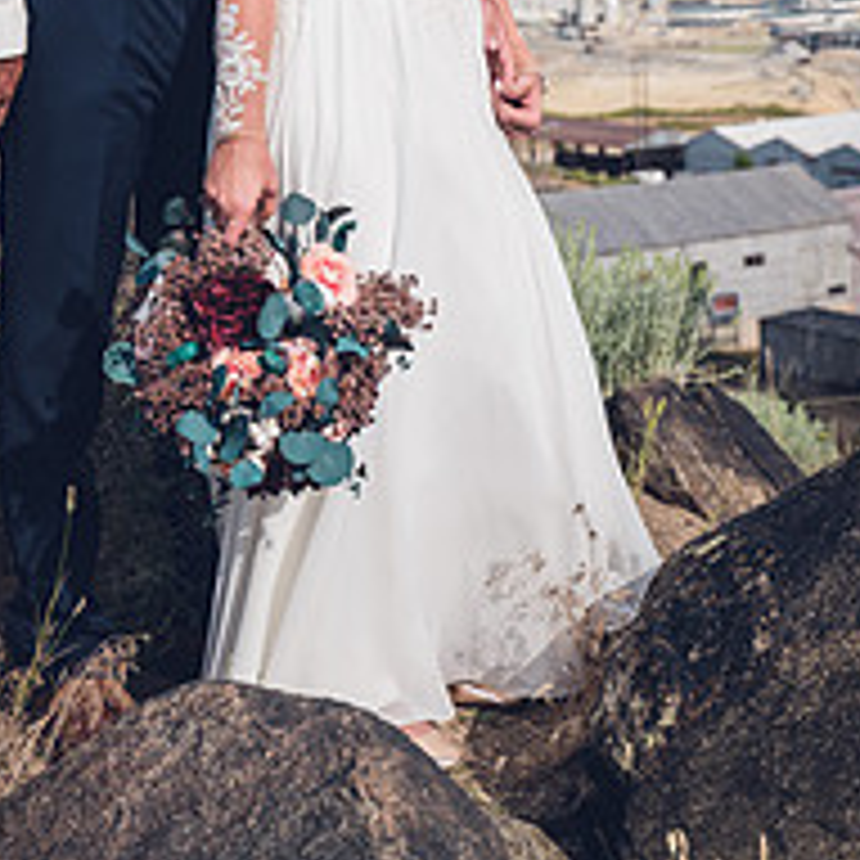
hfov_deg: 18.4
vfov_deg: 17.9
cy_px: -68
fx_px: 2642
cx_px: 306
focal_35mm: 94
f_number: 4.5
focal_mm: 47
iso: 100
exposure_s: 1/1000
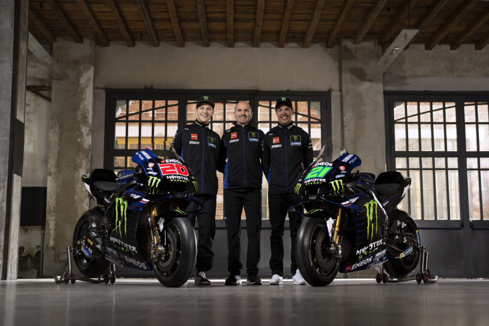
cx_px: 244
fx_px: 679
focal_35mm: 50
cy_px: 163
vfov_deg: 27.0
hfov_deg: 39.6
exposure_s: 1/200
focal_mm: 50
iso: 250
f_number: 3.2
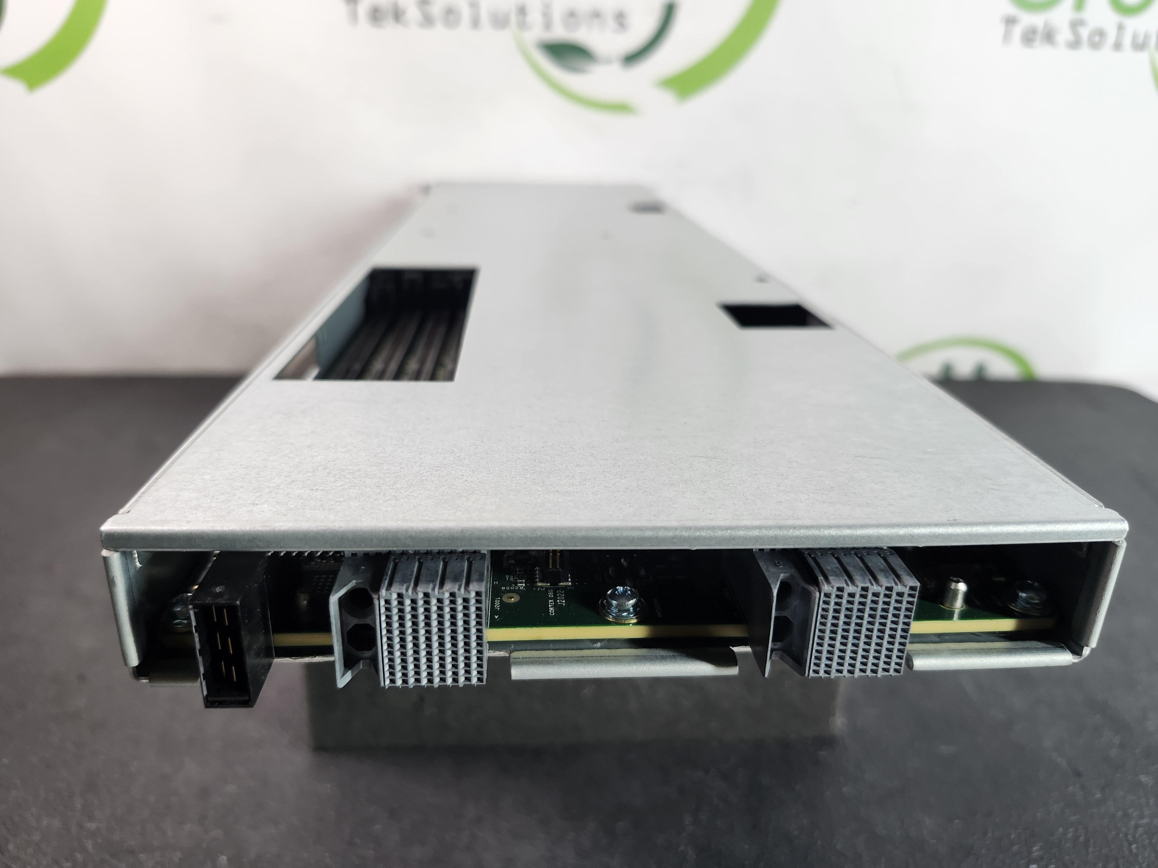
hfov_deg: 73.9
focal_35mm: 23
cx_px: 579
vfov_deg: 58.9
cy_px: 434
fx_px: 769
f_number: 1.8
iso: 125
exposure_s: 1/180
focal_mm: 5.54
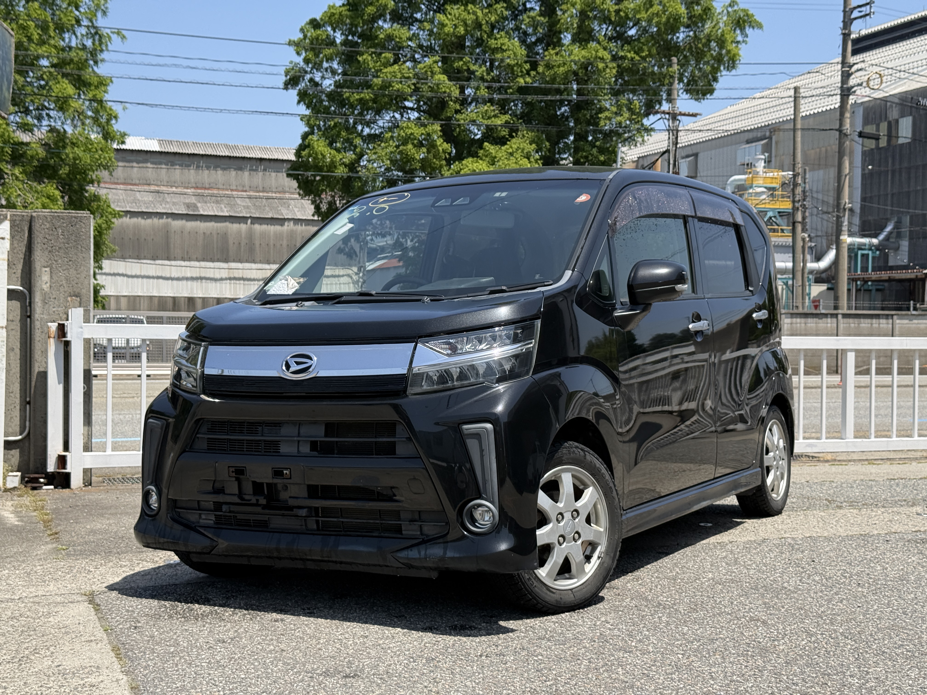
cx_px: 464
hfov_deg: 39.7
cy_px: 348
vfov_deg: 30.3
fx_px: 1285
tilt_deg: -0.1
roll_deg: -0.6
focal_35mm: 48
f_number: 1.78
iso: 100
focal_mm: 6.76
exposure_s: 1/3891
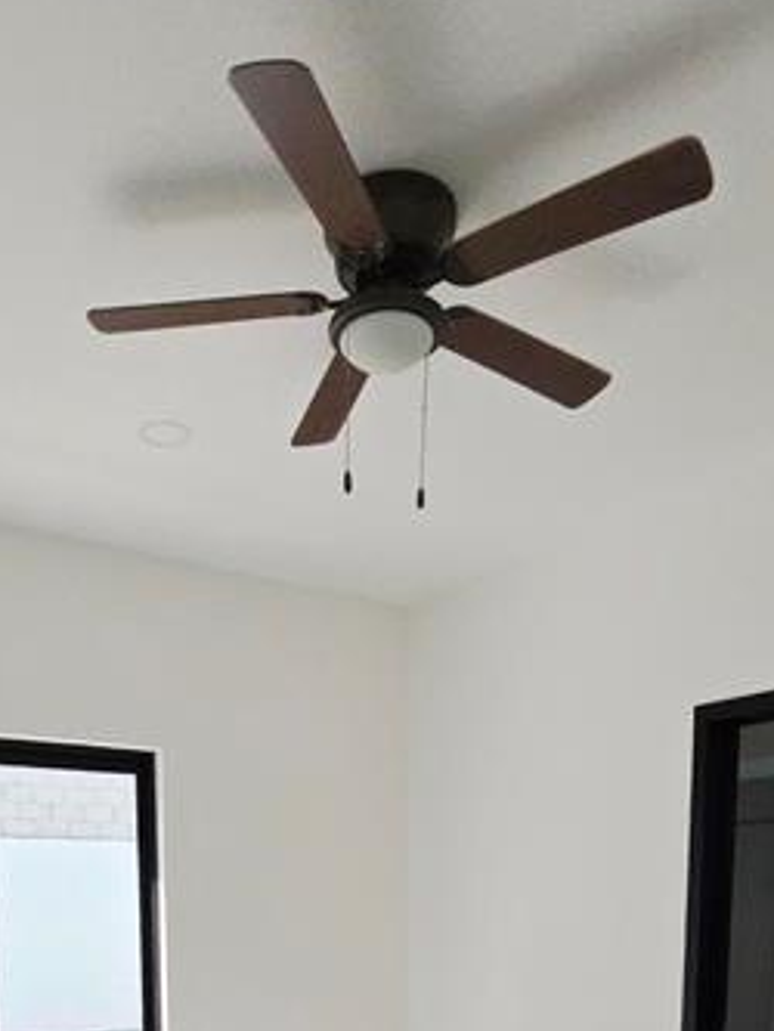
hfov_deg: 46.4
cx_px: 285
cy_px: 1046
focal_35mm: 30
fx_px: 894
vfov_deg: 48.5
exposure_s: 1/2000
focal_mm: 2.2
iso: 125
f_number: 2.2
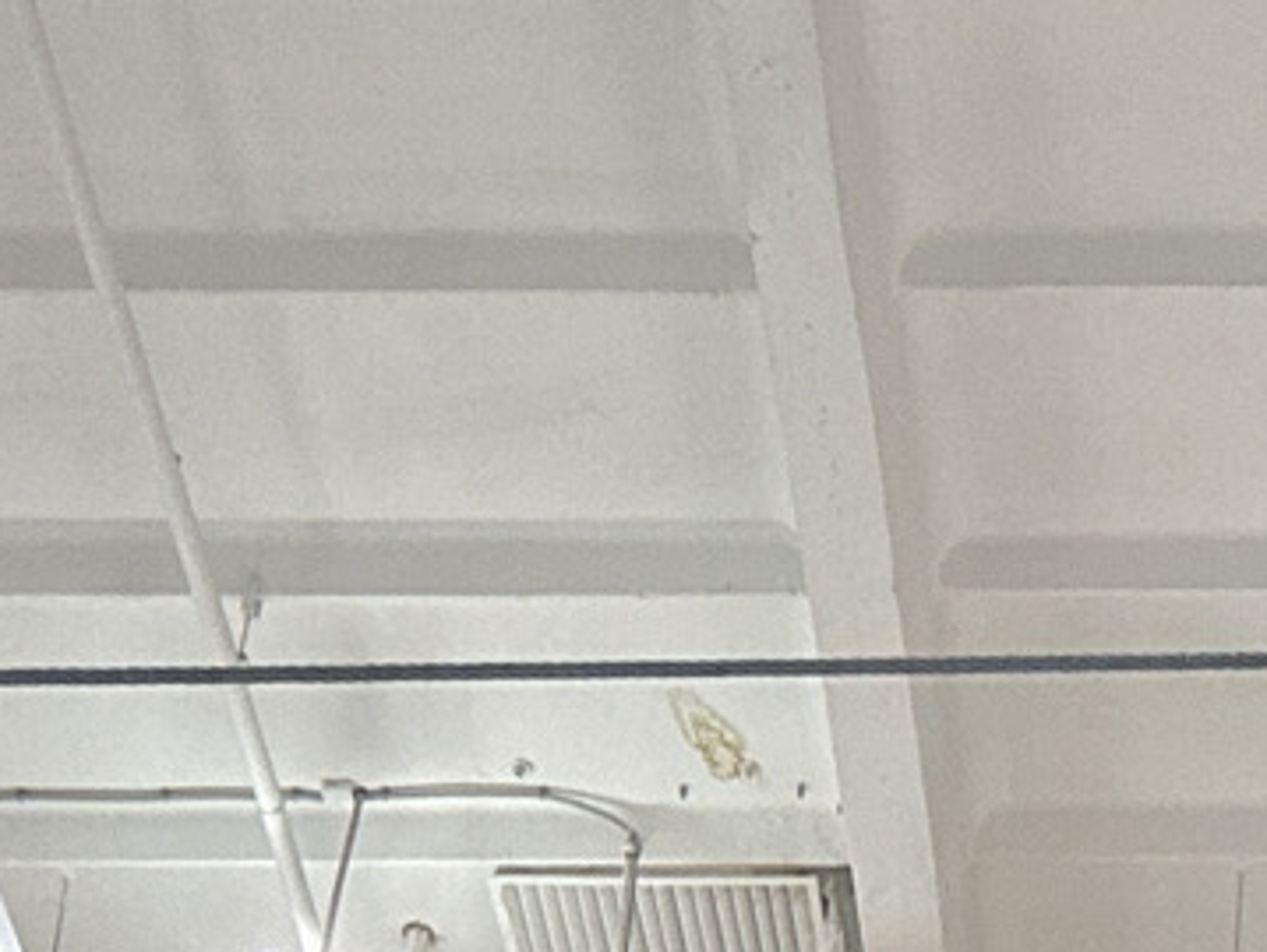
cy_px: 867
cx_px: 1479
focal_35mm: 128
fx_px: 4690
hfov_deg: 14.9
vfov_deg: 11.5
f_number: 1.9
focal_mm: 2.69
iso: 80
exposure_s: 1/50
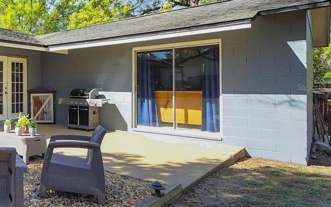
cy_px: 87
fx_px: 271
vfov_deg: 41.7
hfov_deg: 51.8
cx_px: 9
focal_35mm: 30
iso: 1000
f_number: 5
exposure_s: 1/1600
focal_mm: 10
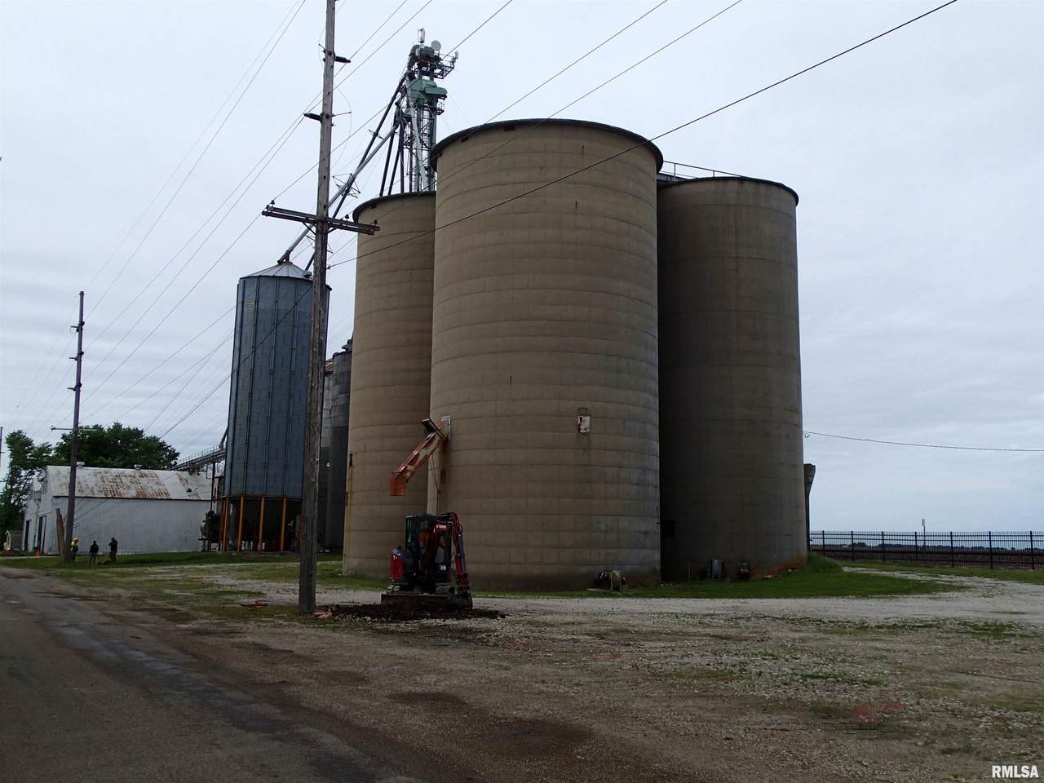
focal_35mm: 35
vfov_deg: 40.7
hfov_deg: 52.6
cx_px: 522
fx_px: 1056
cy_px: 392
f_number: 10
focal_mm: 6.42
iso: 100
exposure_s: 1/160
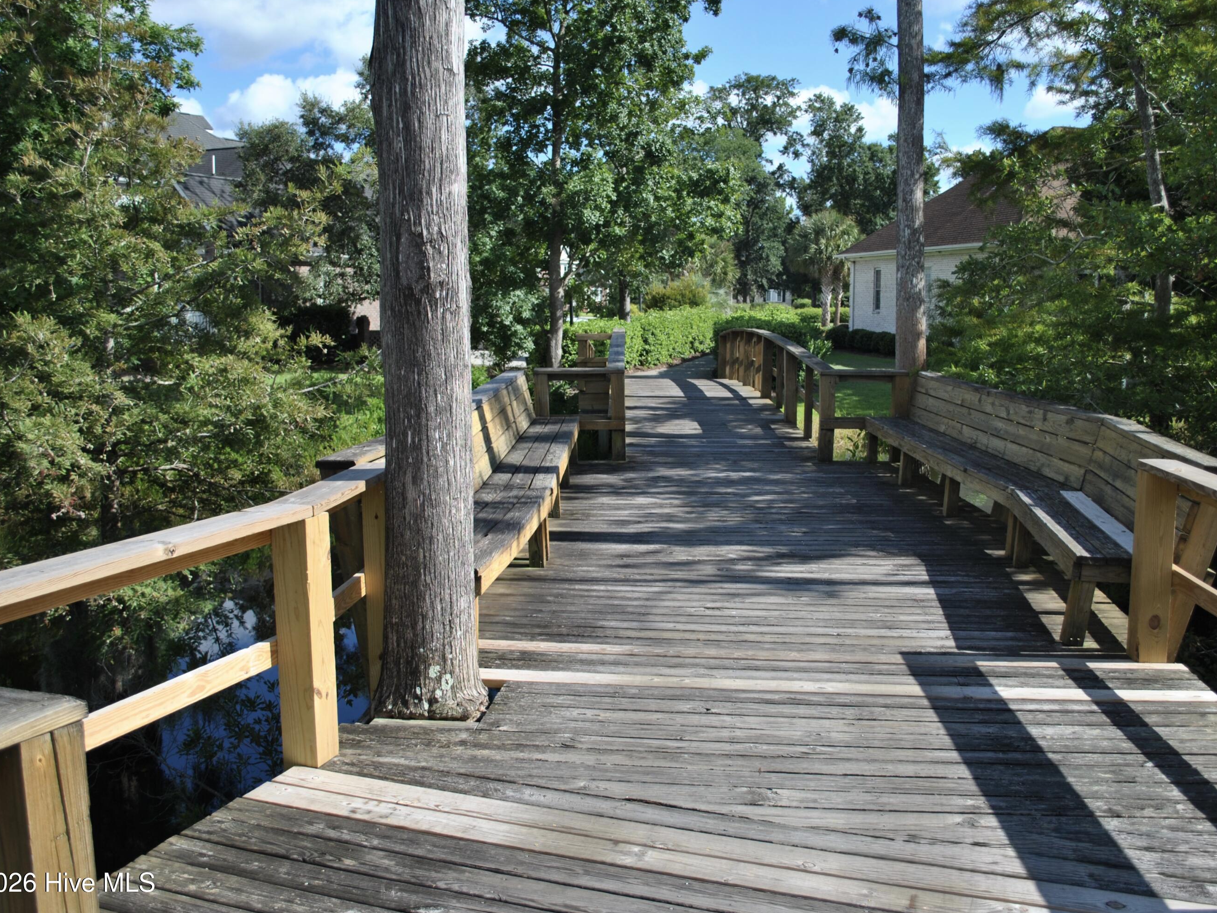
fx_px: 1160
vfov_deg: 42.9
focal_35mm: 33
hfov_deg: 55.3
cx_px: 653
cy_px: 460
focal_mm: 20
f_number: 3.8
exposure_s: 1/640
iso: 100
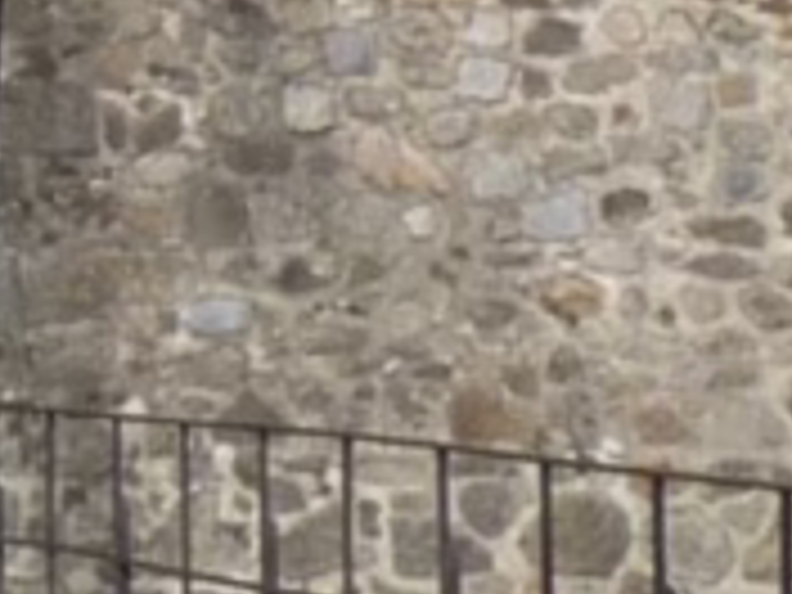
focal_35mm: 280
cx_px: -630
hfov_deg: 6.9
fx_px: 6406
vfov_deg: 5.2
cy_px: -518
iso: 100
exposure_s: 1/500
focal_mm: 4.8
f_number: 6.3
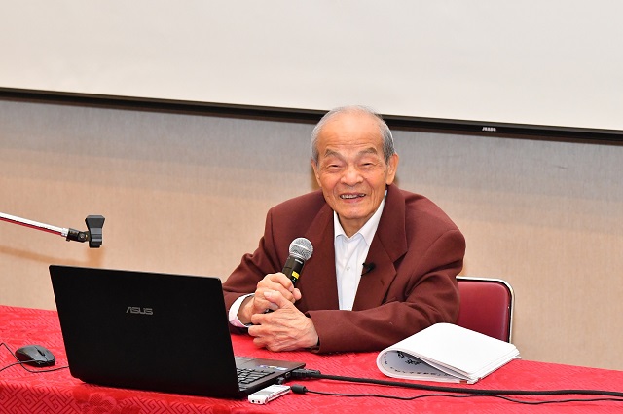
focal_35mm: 147
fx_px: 2541
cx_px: 312
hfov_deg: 14.0
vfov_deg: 9.3
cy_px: 207
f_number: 5.6
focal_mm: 98
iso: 4000
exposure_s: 1/125
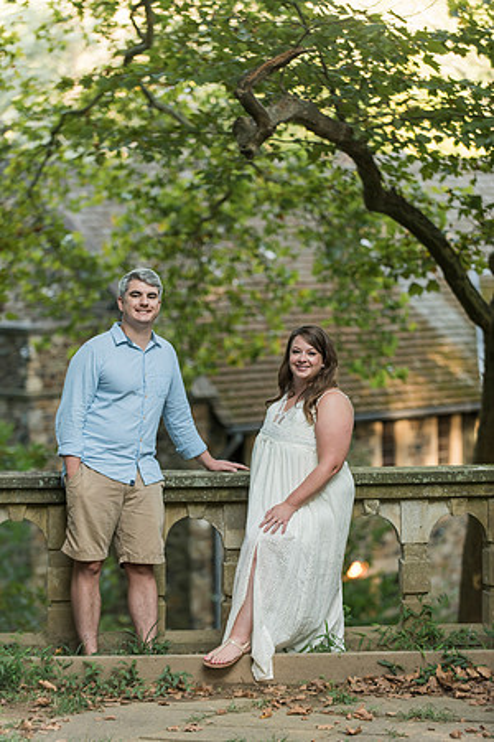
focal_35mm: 120
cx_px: 247
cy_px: 371
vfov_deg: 17.1
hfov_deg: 11.4
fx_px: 2470
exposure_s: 1/400
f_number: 3.2
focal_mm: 120
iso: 800
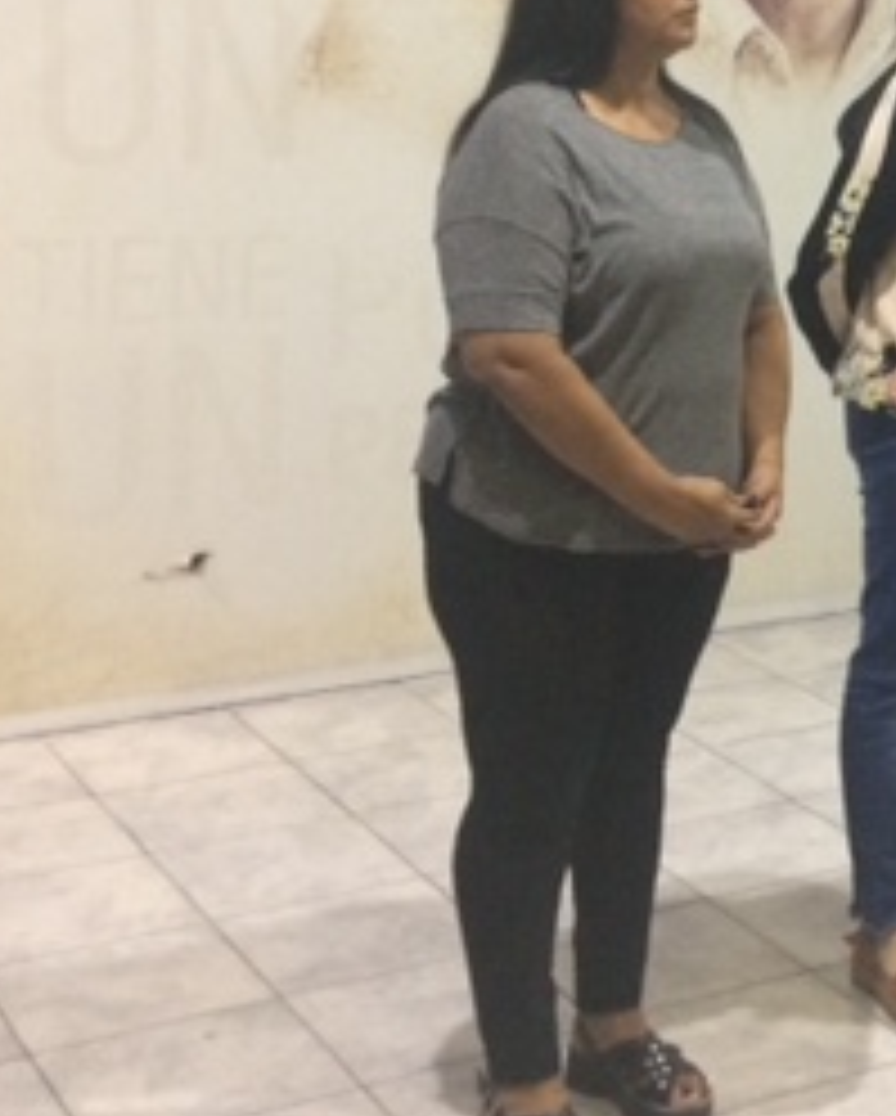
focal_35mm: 73
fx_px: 2415
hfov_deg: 19.3
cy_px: 135
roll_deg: -1.8
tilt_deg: -4.7
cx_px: 1193
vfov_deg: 25.3
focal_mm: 4.15
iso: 200
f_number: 2.2
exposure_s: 1/33
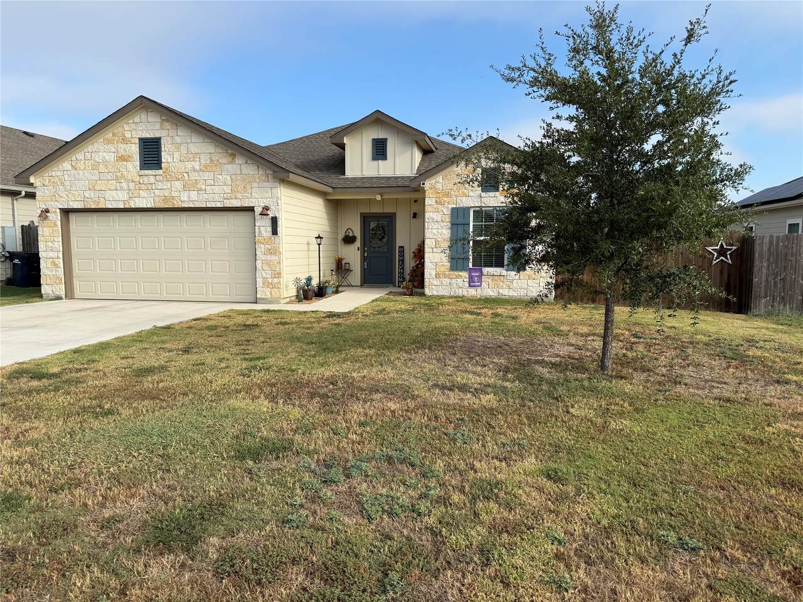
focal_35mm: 24
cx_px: 402
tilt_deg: -5.4
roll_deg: -0.1
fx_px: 557
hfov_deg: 71.6
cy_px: 301
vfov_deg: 56.8
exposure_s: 1/2801
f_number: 1.78
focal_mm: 6.76
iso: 80
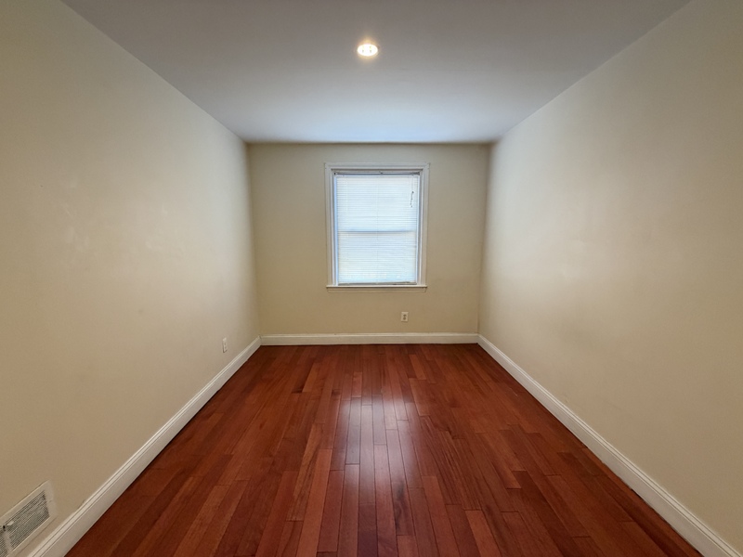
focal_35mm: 14
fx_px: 300
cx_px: 372
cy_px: 278
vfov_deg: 85.7
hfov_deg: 102.1
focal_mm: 2.22
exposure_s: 1/60
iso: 250
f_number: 2.2
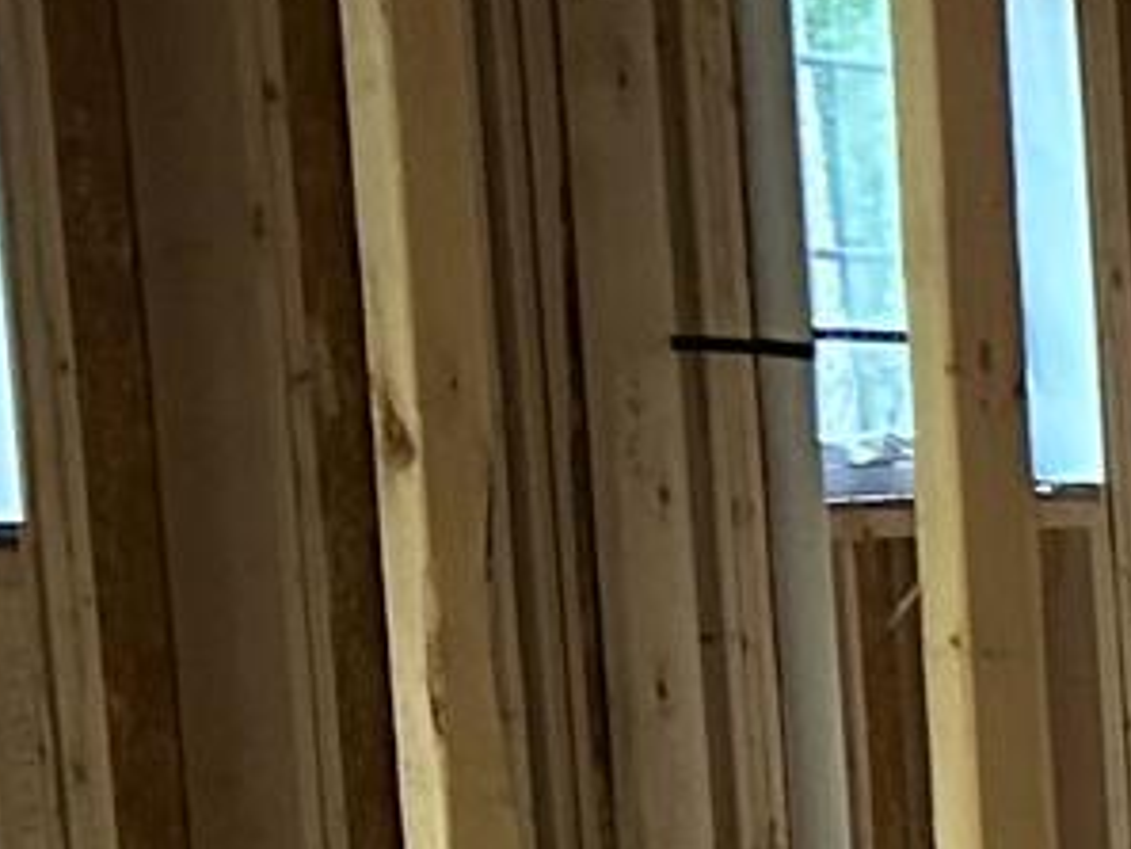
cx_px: 3046
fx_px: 5851
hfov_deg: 9.4
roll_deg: +0.6
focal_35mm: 179
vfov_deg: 8.1
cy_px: 1253
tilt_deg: -8.2
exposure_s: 1/40
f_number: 1.5
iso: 640
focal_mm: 5.7
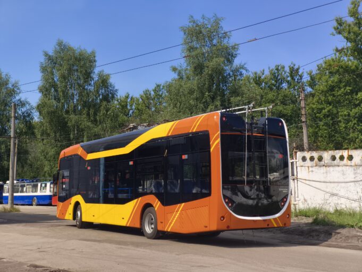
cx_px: 181
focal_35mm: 50
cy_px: 136
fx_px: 523
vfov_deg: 29.1
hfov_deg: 38.2
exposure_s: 1/1395
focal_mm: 7.1
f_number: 1.9
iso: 100
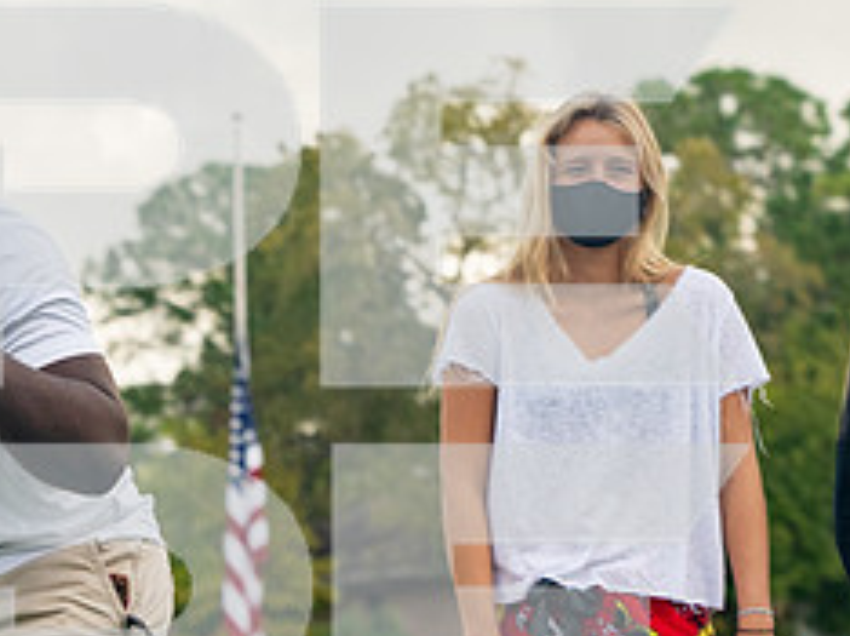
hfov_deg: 8.8
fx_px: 5446
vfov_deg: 6.7
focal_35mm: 222
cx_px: -257
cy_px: 491
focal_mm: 67
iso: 800
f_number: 3.5
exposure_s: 1/800
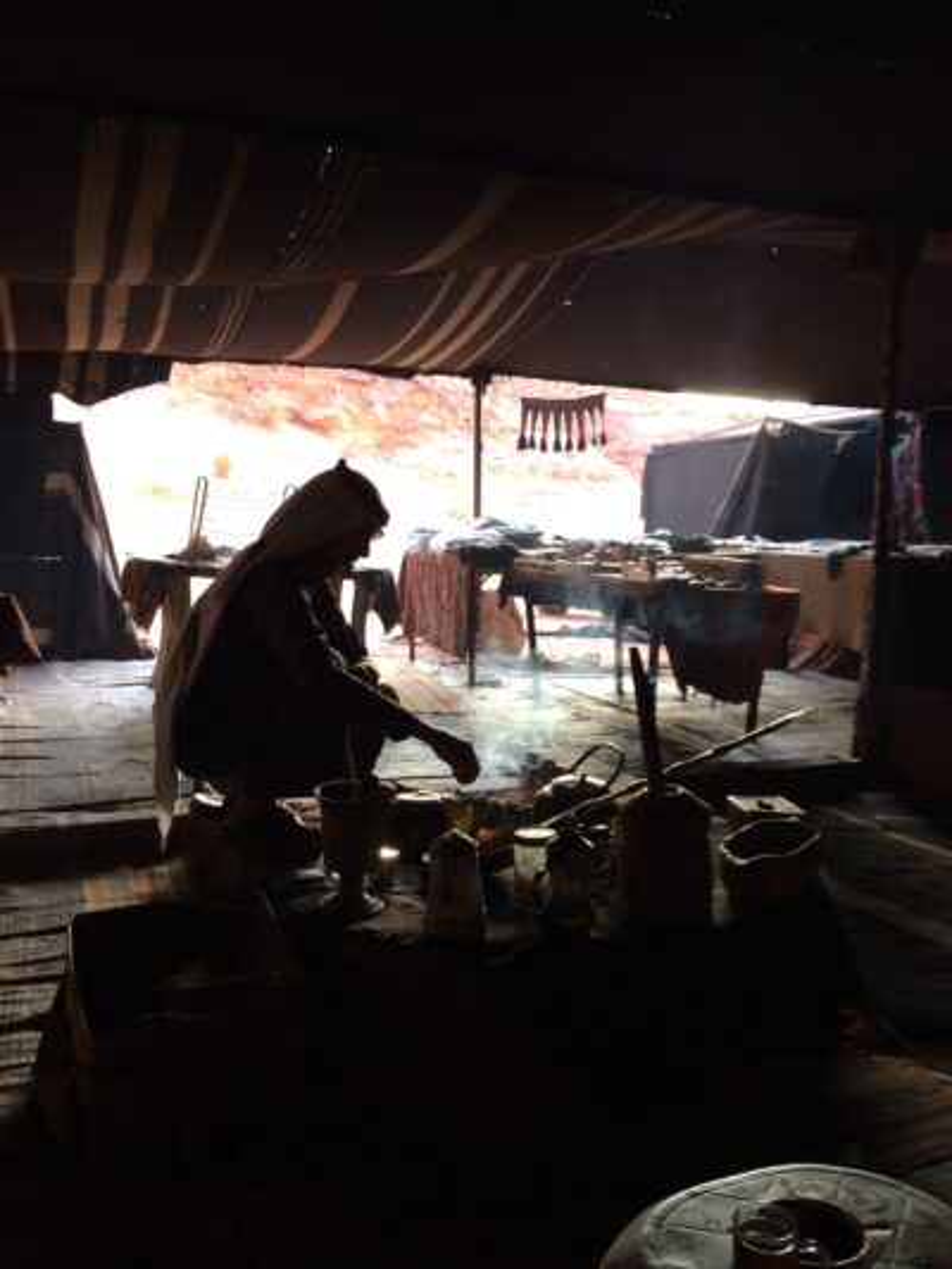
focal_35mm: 30
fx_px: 1100
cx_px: 476
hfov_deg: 46.8
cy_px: 634
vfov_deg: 60.0
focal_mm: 4.12
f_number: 2.2
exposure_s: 1/40
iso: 50
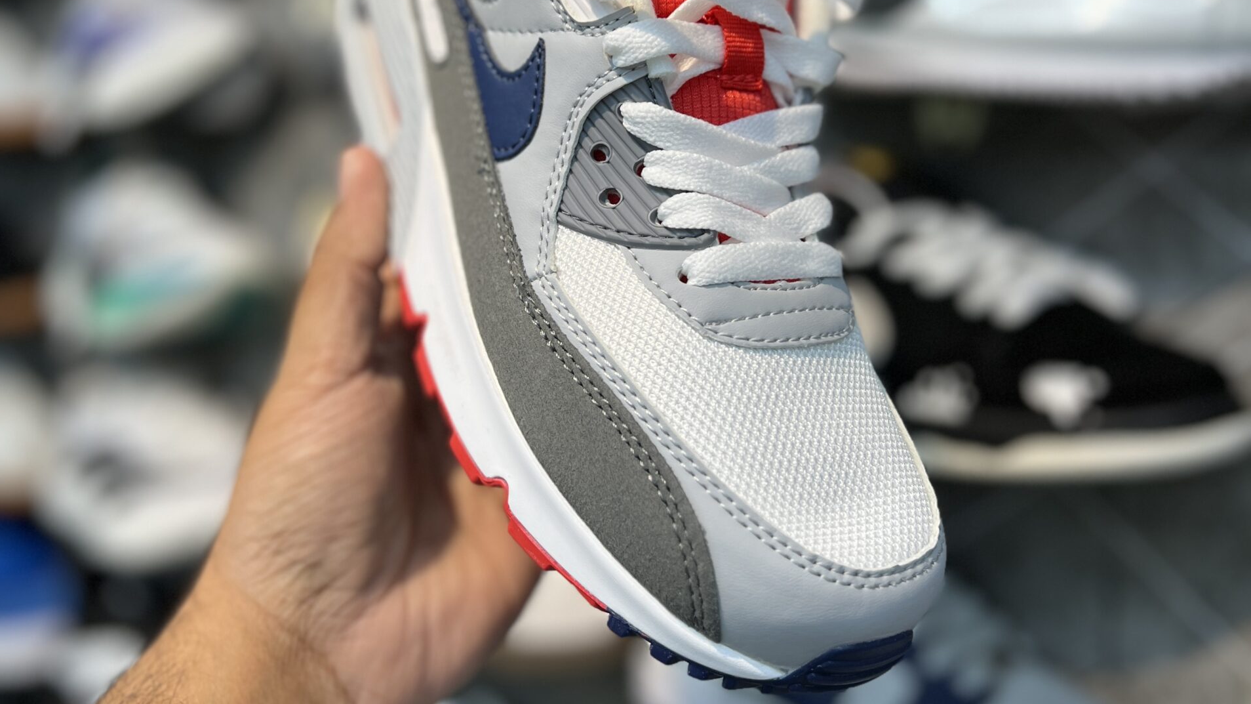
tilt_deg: -3.0
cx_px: 624
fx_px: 1260
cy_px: 253
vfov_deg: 31.0
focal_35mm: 38
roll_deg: +0.8
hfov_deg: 52.8
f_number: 1.5
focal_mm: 5.7
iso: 32
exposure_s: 1/105
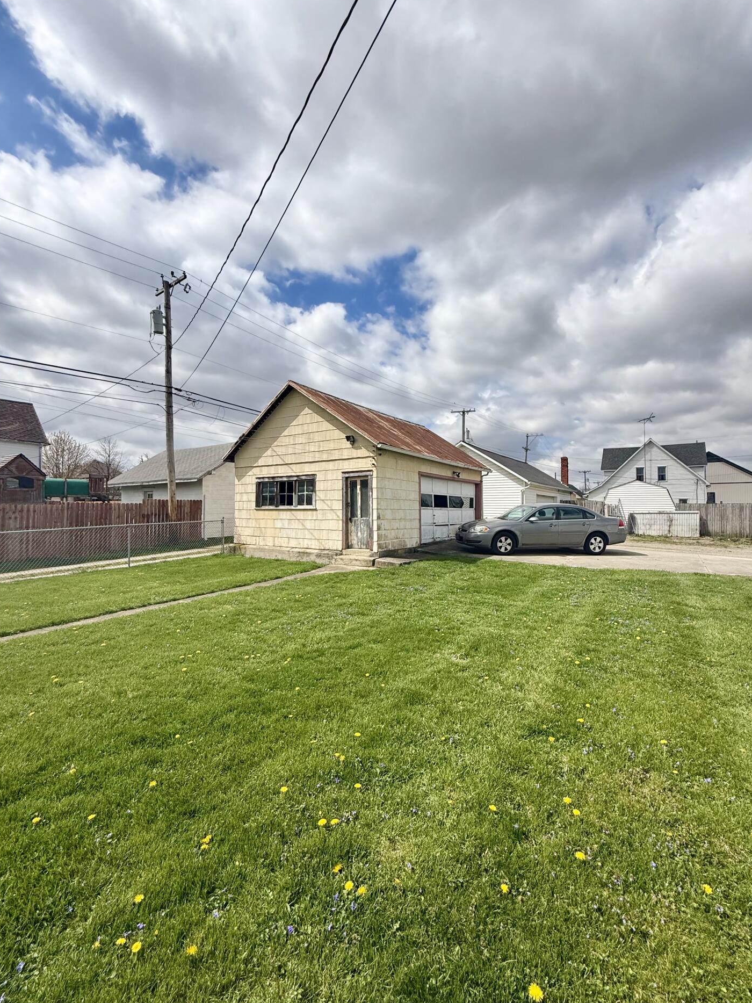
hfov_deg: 81.7
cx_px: 395
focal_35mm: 15
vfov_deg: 98.2
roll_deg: -0.2
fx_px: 435
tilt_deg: +3.2
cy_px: 504
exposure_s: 1/4425
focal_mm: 2.22
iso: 50
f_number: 2.2
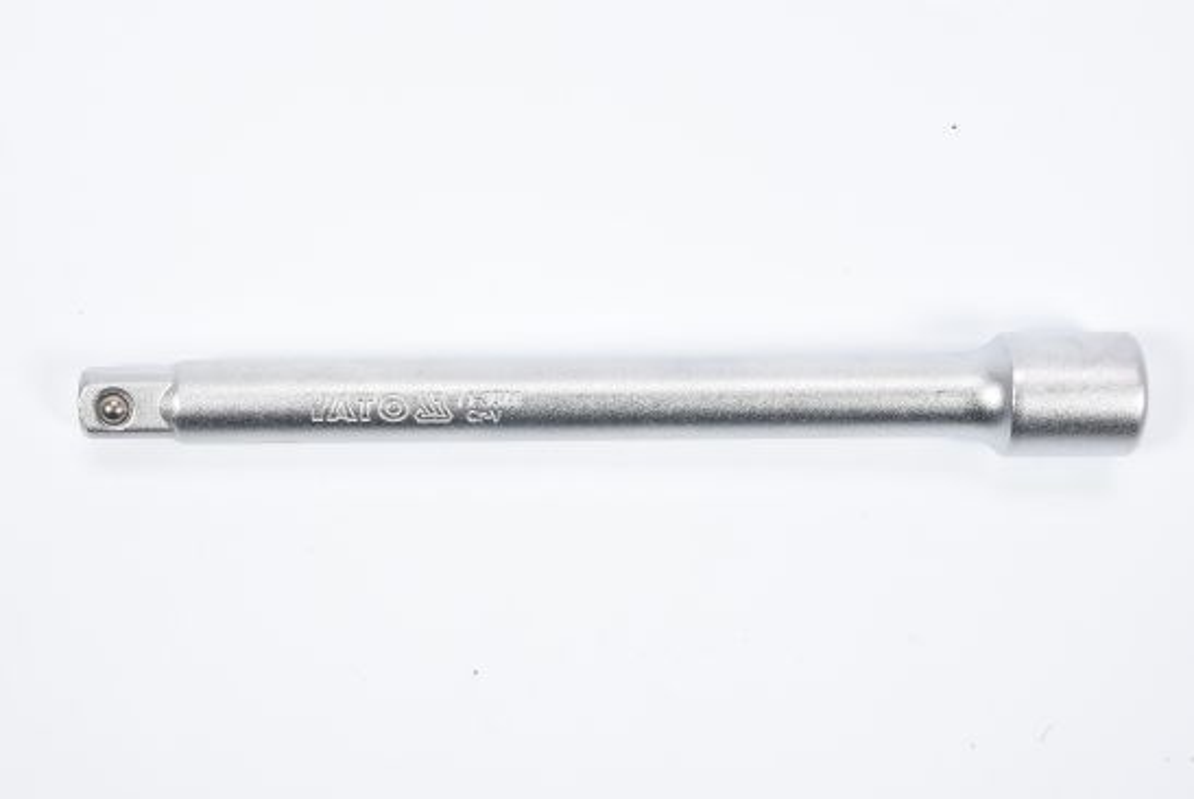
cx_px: 597
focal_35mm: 75
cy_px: 400
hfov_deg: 27.0
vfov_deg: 18.2
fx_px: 2490
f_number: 14
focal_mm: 50
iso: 250
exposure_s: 1/125
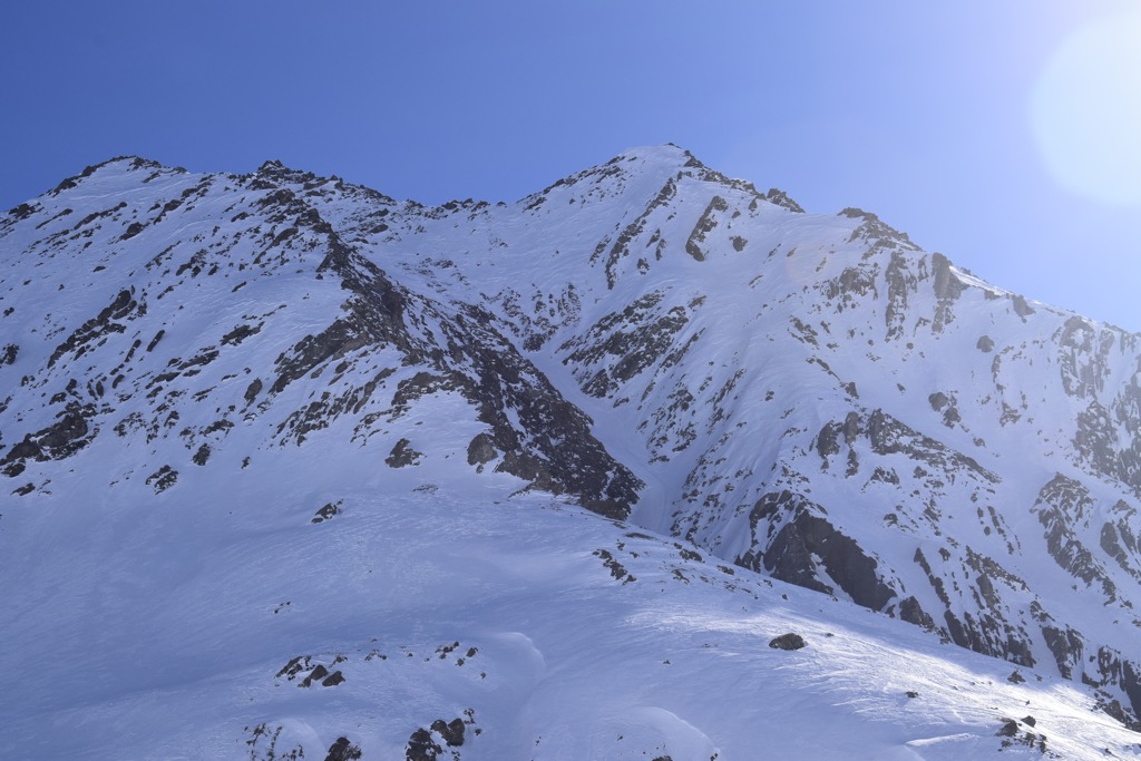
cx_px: 570
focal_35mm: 82
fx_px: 2615
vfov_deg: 16.6
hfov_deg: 24.6
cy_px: 380
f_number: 11
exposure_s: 1/500
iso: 200
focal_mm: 55
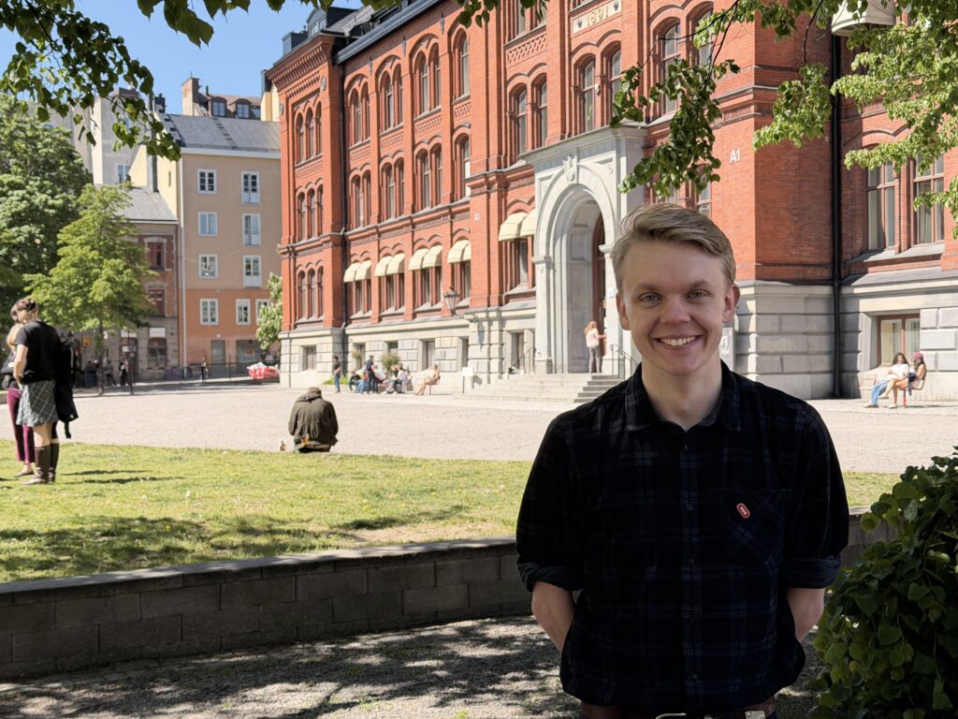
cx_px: 479
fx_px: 1328
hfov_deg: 39.7
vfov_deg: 30.3
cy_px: 360
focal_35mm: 48
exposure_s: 1/2146
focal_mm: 6.76
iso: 80
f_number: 1.78
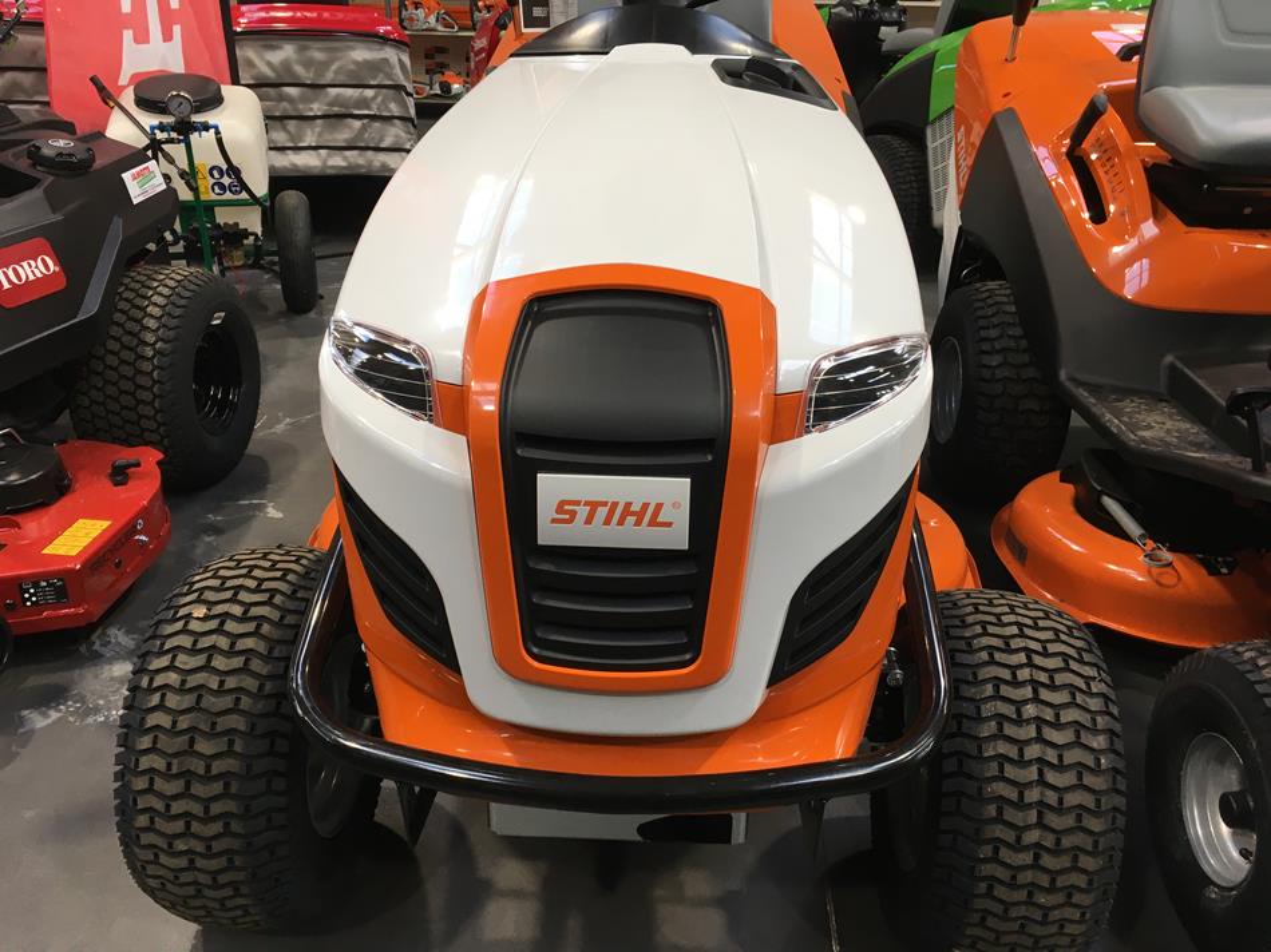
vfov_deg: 48.2
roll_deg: -1.0
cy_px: 476
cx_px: 636
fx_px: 1065
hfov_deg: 61.7
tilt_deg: -22.6
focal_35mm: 29
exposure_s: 1/33
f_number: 2.2
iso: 32
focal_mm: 4.15
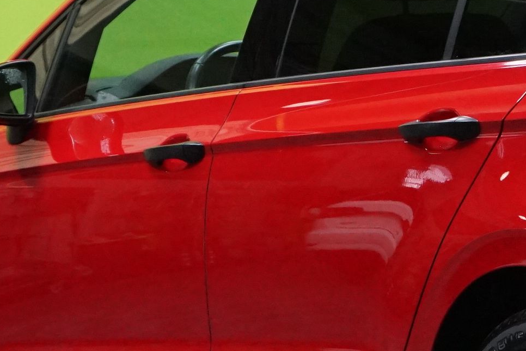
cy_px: 193
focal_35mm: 216
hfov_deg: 9.4
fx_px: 3156
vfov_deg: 6.4
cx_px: 602
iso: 4000
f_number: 4.5
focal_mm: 53
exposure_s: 1/400
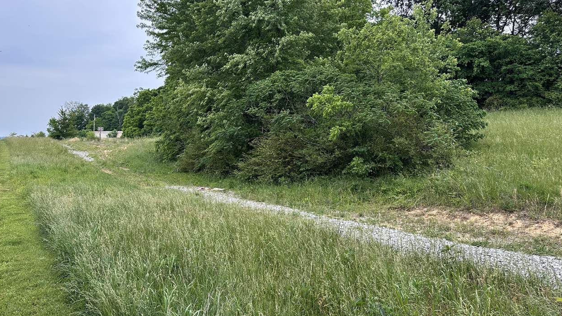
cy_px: 123
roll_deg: -1.0
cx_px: 278
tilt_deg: +2.5
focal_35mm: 27
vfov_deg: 42.6
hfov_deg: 69.9
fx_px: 402
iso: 80
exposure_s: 1/718
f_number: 1.78
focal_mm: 6.86
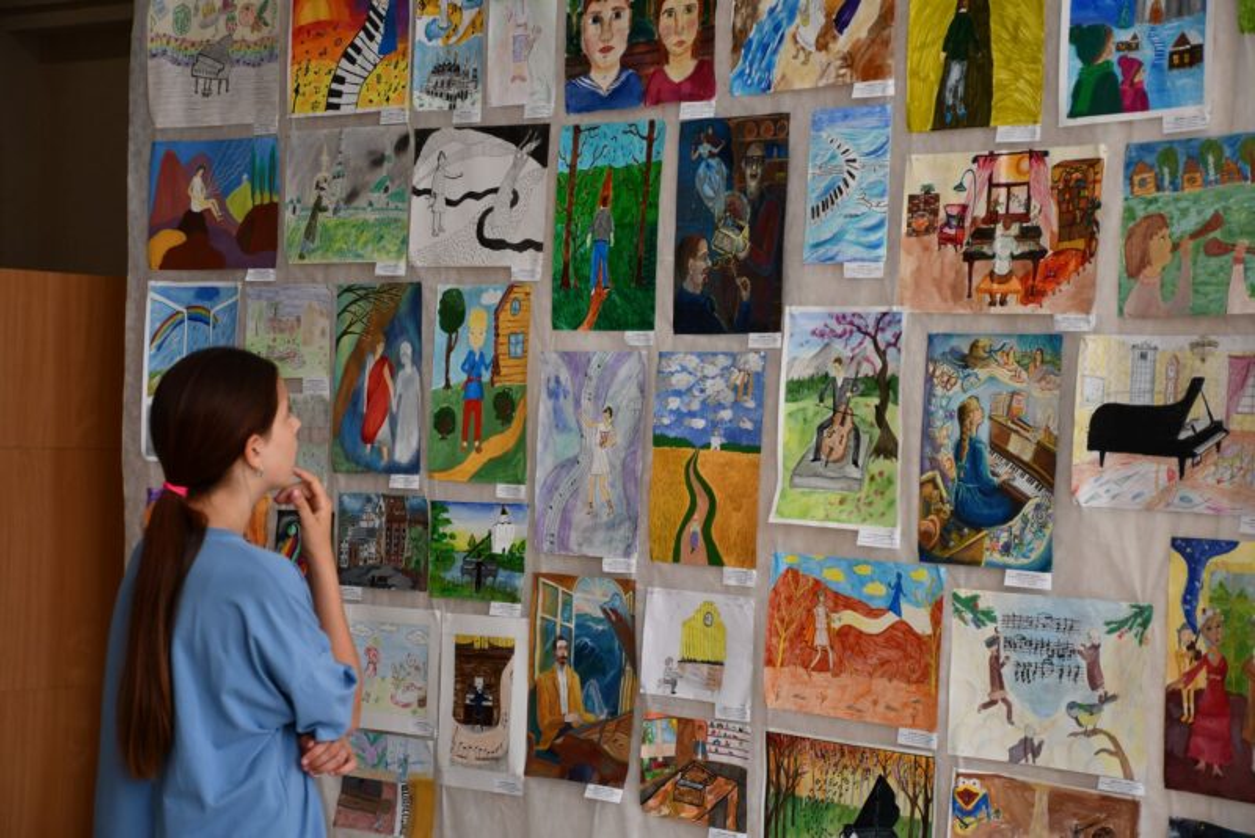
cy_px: 419
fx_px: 2929
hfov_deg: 24.2
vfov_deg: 16.3
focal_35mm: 84
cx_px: 628
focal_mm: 56
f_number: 4.8
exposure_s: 1/250
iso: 500
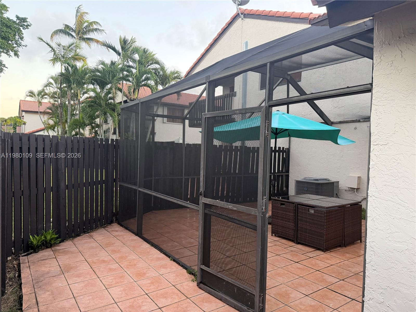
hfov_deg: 71.6
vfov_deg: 56.8
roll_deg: -0.9
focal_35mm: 24
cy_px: 156
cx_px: 208
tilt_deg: -0.1
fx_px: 288
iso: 250
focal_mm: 6.76
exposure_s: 1/60
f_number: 1.78
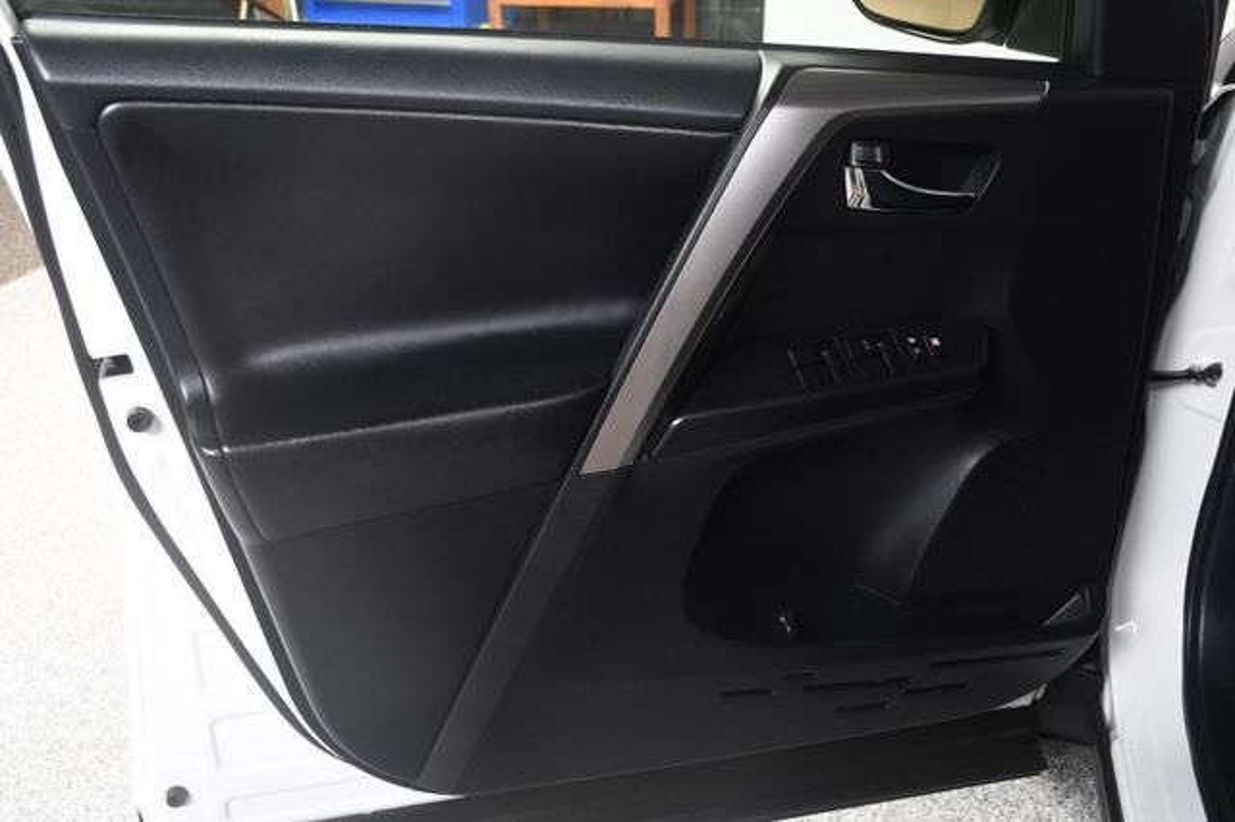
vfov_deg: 39.9
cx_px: 618
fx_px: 1131
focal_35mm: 33
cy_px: 411
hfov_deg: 57.2
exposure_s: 1/160
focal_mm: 22
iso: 100
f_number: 5
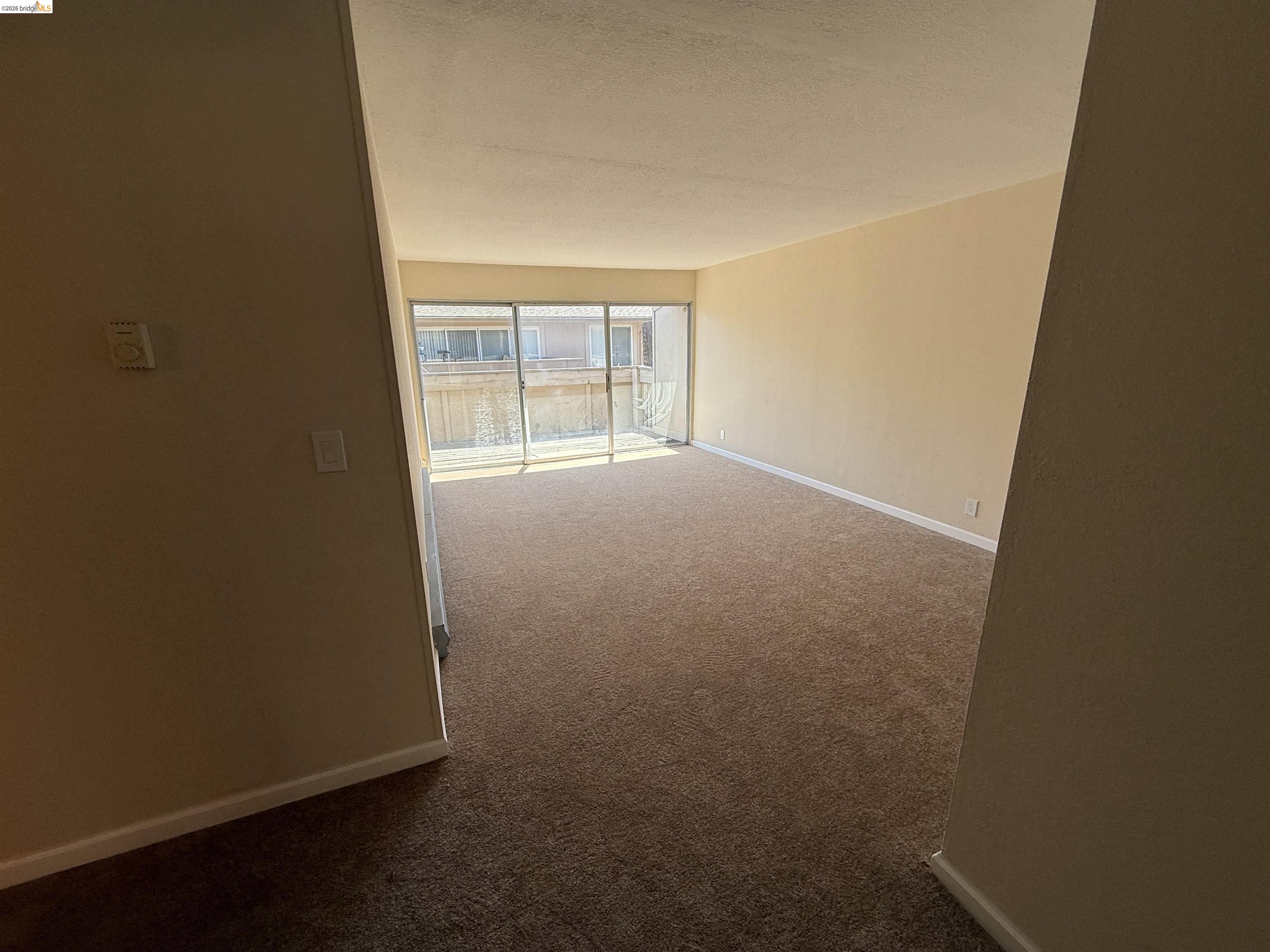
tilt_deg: -12.7
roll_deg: +1.1
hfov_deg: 102.1
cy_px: 476
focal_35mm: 14
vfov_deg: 85.7
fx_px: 514
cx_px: 635
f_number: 2.2
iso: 50
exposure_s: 1/245
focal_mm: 2.22
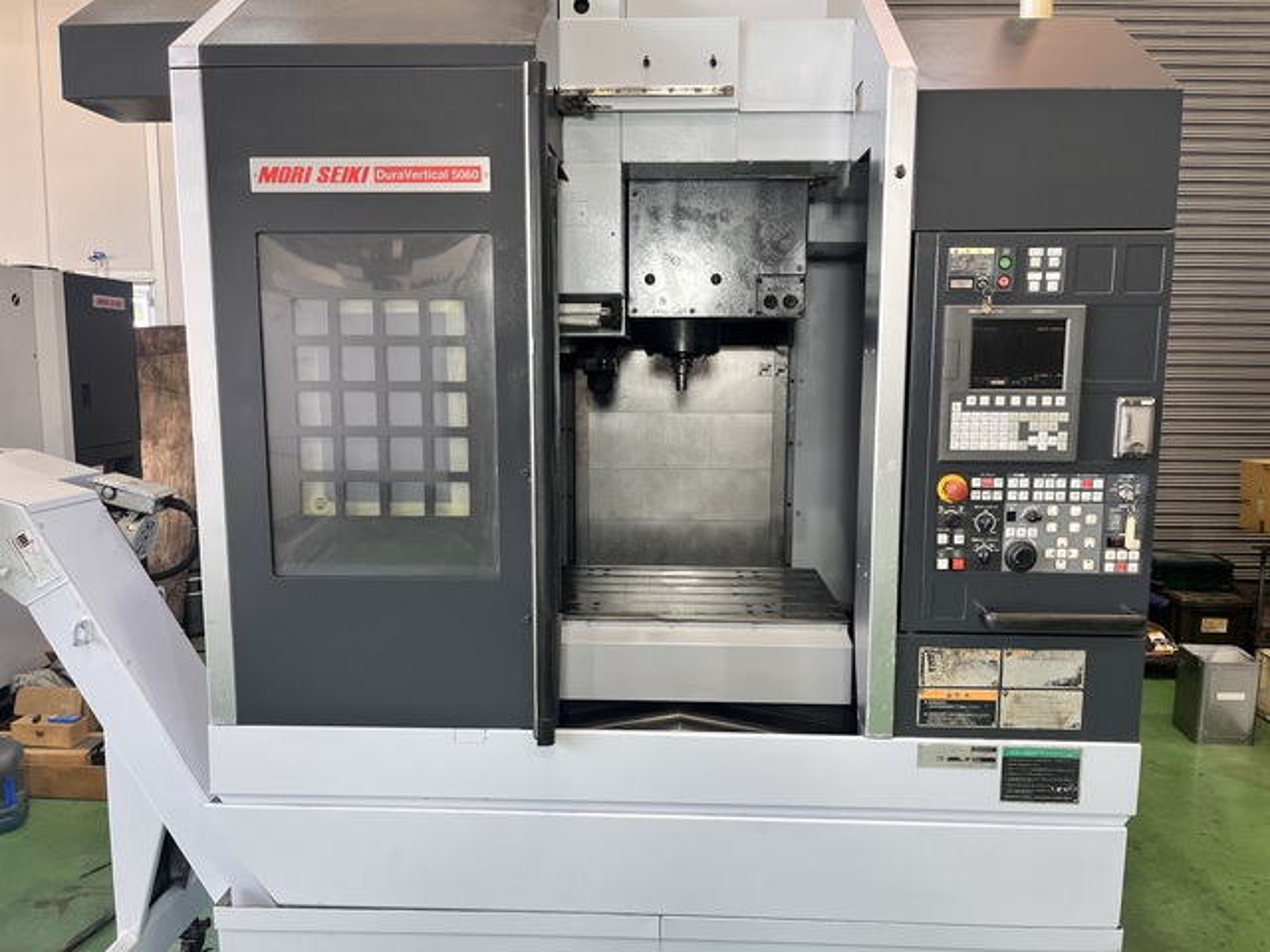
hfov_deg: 67.3
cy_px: 476
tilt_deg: -7.4
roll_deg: -0.7
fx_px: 954
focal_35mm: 26
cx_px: 635
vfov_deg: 53.1
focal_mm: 5.1
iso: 80
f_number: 1.6
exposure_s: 1/120
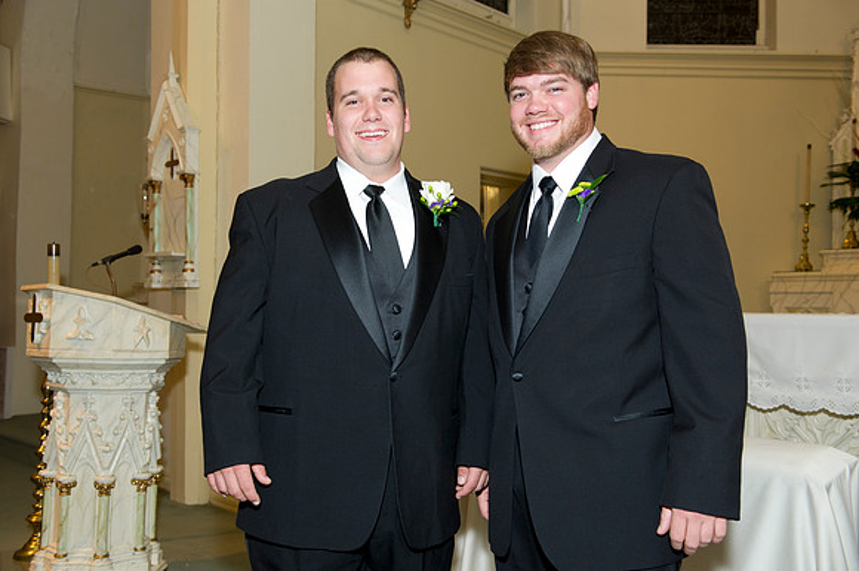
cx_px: 430
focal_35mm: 35
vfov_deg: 37.8
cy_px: 286
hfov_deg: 54.5
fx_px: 835
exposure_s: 1/125
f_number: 5.6
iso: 800
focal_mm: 35
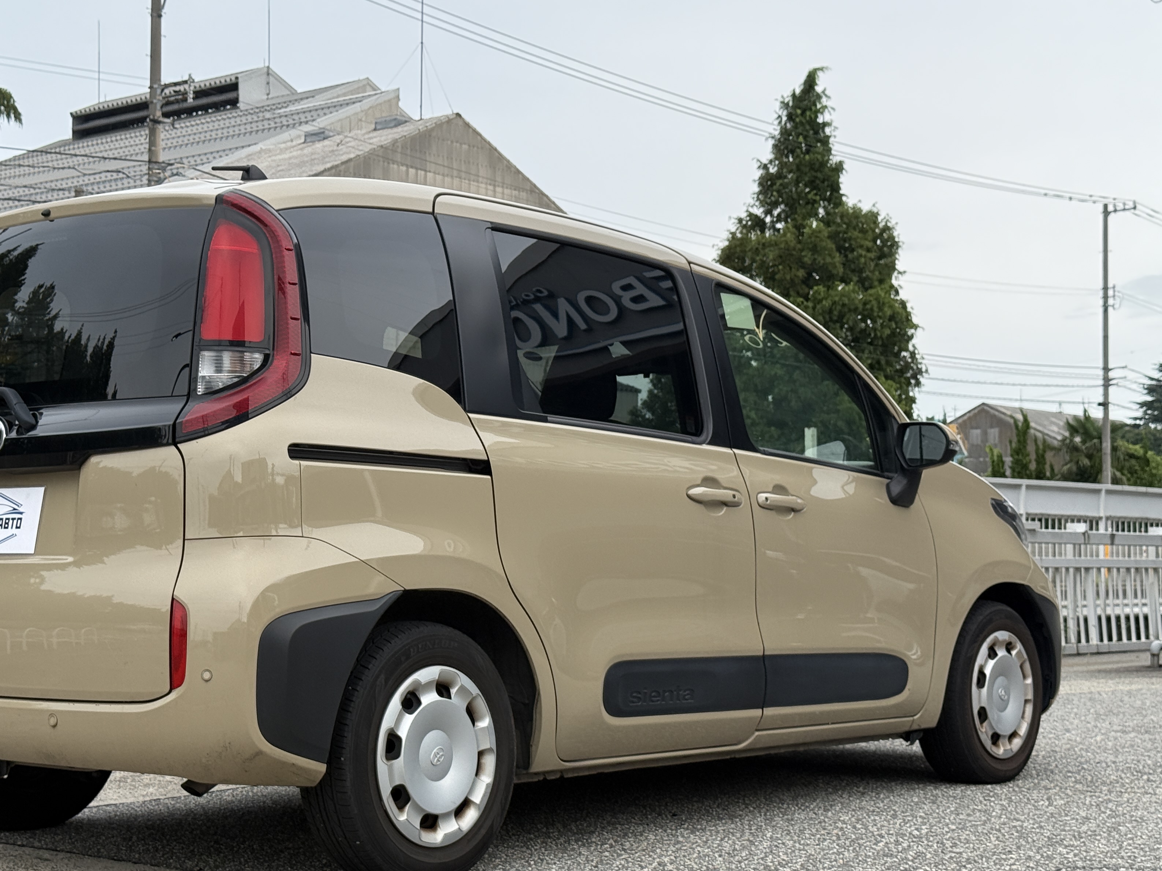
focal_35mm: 61
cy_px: 476
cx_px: 434
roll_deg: -0.7
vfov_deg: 24.0
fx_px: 2048
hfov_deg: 31.5
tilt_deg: +2.4
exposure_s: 1/2976
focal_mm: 6.76
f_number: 1.78
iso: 64
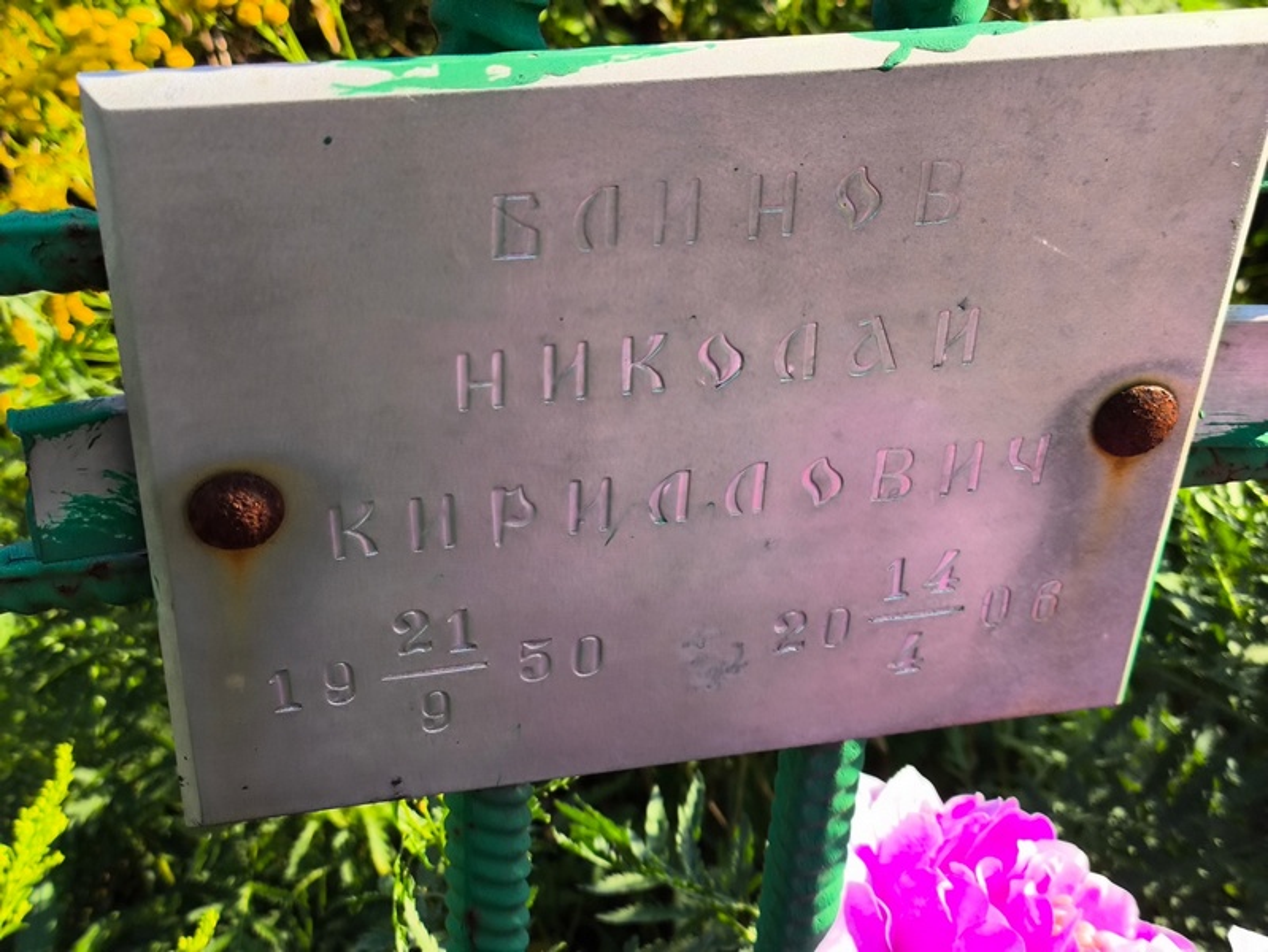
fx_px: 1832
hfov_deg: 38.2
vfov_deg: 29.1
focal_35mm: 50
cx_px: 634
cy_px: 476
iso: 50
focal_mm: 4.71
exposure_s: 1/624
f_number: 1.7
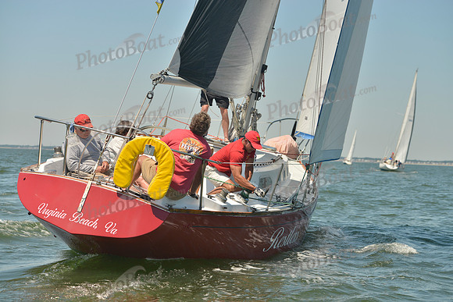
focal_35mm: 86
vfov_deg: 15.9
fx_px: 1082
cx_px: 226
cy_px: 151
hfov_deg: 23.6
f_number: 6.3
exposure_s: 1/640
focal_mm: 86
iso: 200
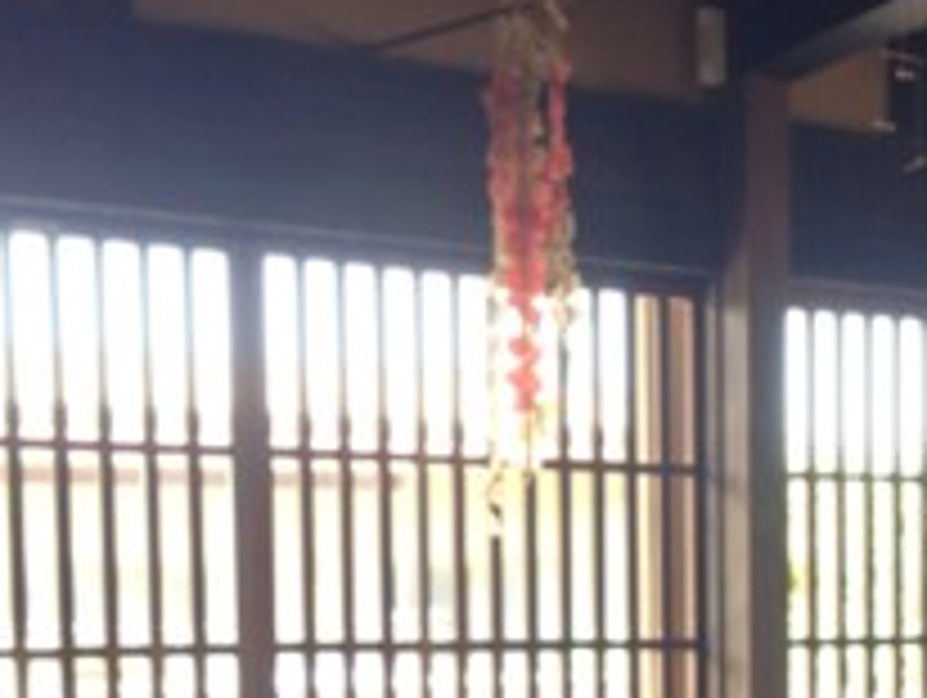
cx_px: 648
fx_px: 1930
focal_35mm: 72
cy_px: 734
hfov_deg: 26.8
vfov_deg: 19.7
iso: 64
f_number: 2.4
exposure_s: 1/20
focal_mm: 4.13
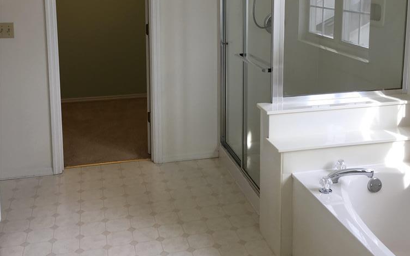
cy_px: 48
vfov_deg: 29.8
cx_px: 209
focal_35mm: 42
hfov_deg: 47.2
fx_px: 469
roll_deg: +0.5
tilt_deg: -8.9
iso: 32
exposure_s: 1/120
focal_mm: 4.15
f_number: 2.2
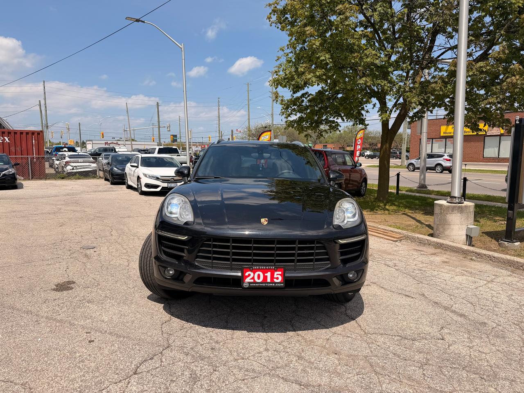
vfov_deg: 56.8
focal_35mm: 24
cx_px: 262
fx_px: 363
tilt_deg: -6.7
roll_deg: +0.1
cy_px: 196
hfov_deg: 71.6
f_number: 1.78
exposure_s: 1/6173
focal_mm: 6.76
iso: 80
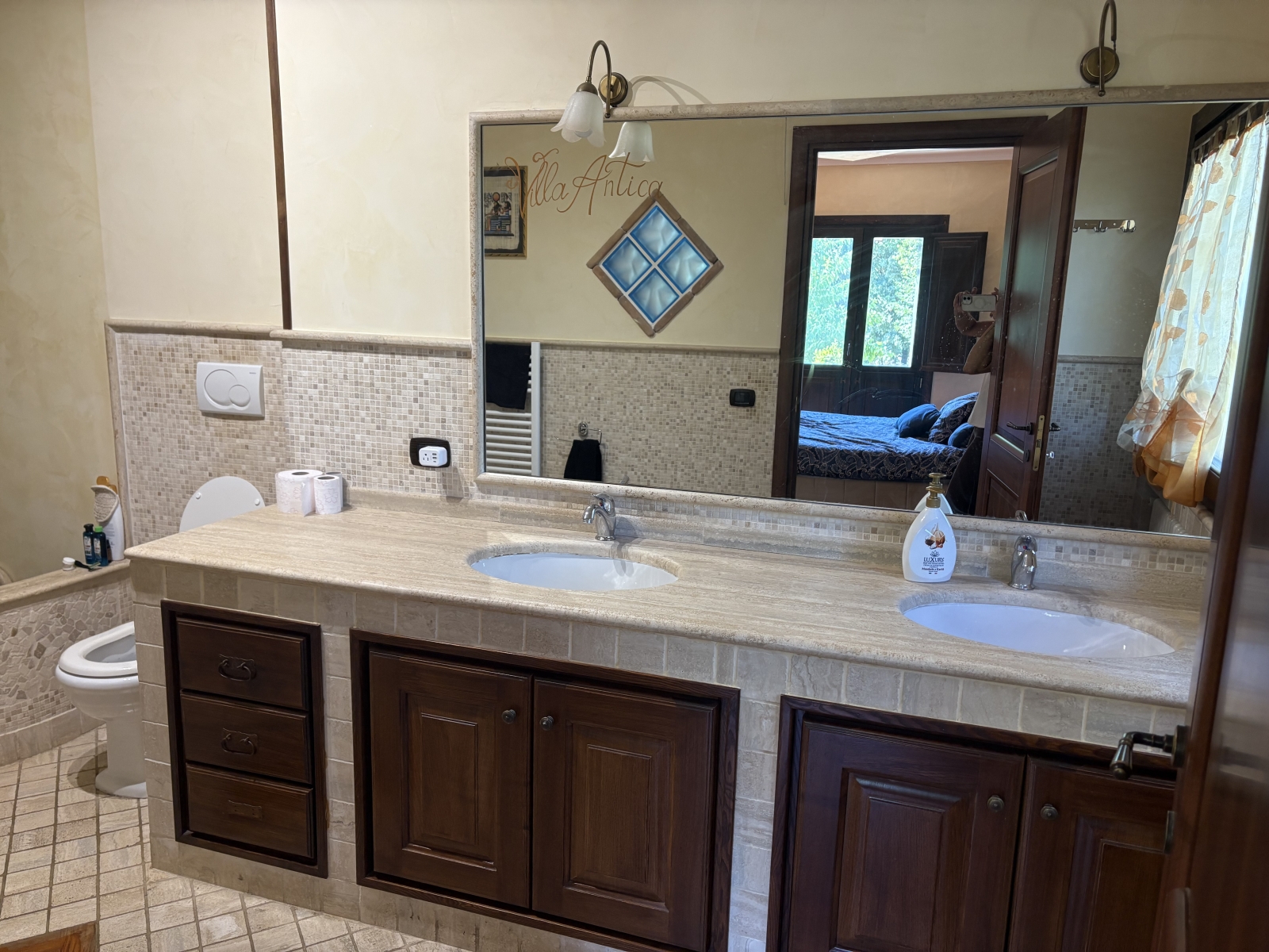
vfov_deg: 53.1
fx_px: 953
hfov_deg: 67.3
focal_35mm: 26
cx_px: 634
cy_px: 476
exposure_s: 1/62
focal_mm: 5.96
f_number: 1.6
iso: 125
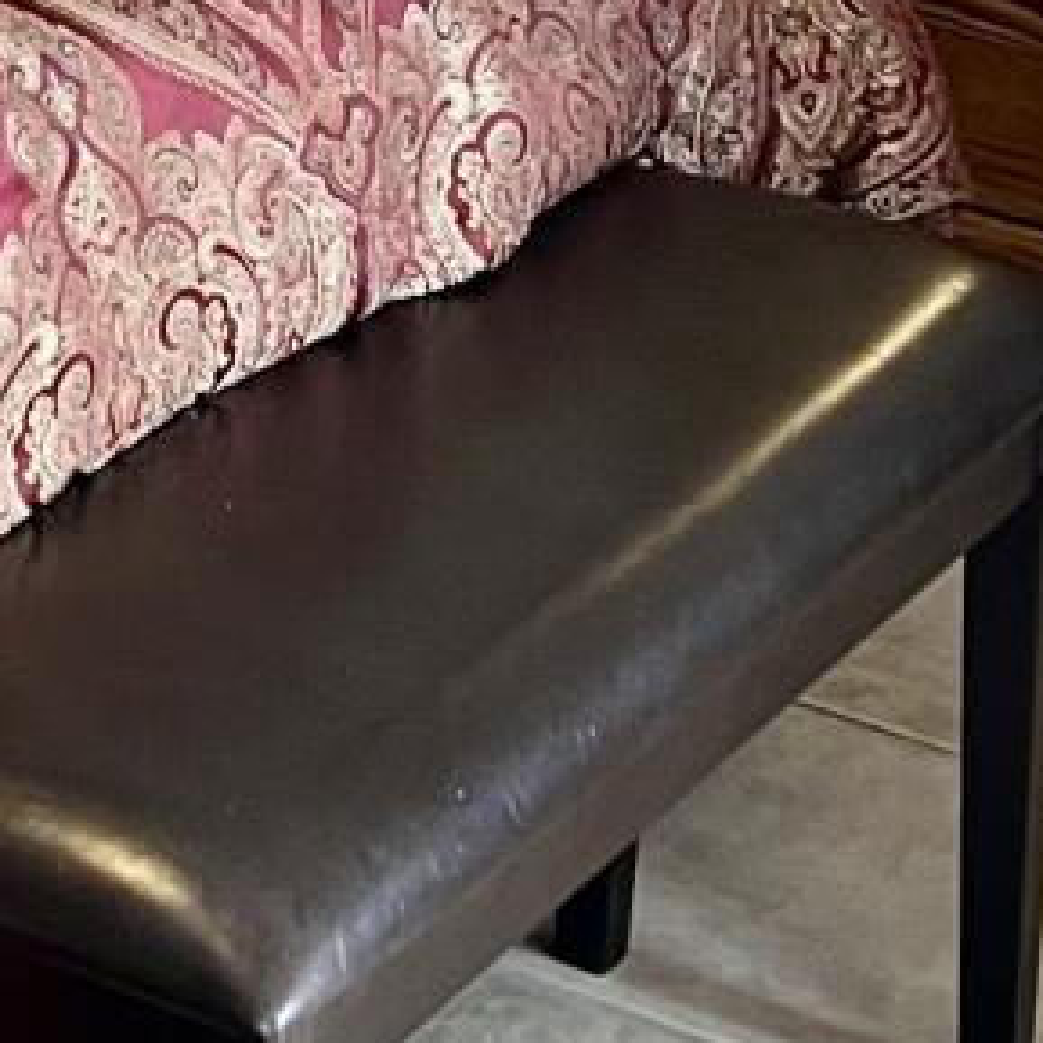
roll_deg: -1.7
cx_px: -267
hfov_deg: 10.8
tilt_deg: -6.7
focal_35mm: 159
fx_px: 5420
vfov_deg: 10.1
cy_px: -1140
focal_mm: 5.7
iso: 100
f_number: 1.5
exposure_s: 1/60
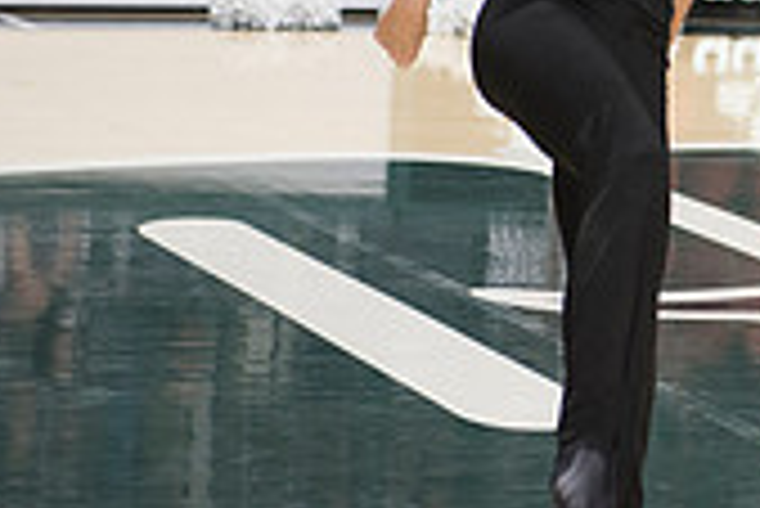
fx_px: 5071
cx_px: 944
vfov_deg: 5.7
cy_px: -308
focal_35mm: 240
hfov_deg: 8.5
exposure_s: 1/500
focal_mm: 70
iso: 2000
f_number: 3.5
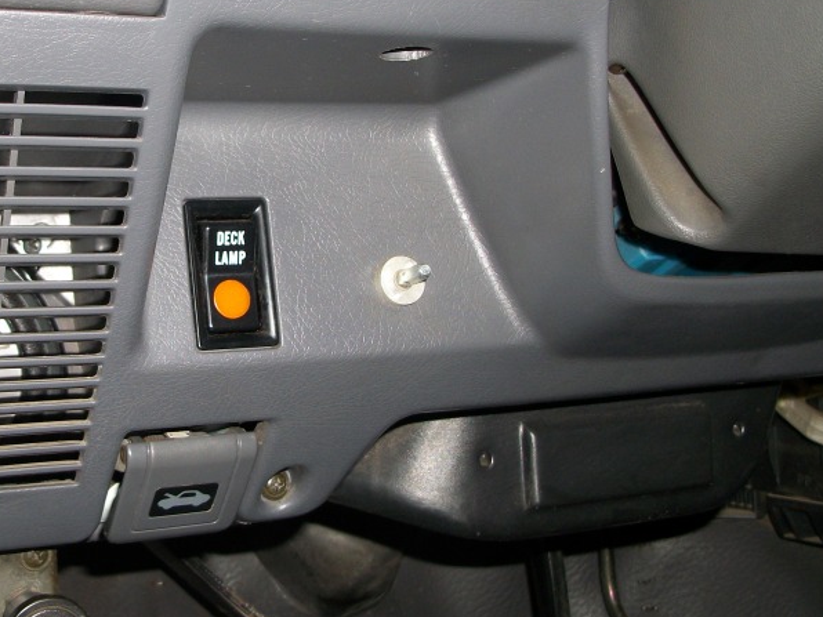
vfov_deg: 26.5
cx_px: 231
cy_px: 272
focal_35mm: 55
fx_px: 1308
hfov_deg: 34.4
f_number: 2.9
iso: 80
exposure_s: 1/60
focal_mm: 5.7
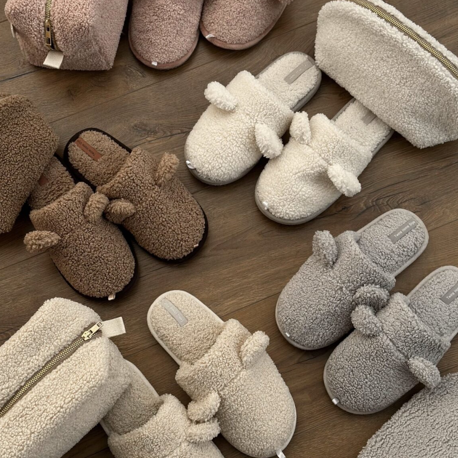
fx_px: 853
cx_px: 229
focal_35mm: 57
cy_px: 215
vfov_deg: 30.0
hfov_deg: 30.0
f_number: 1.8
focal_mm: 6.86
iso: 80
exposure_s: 1/1700
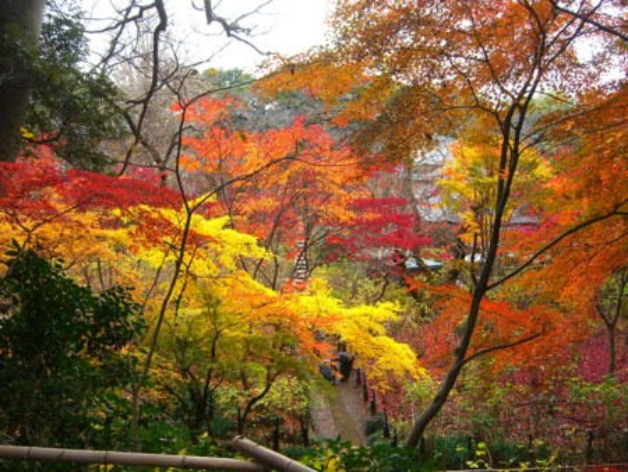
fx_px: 690
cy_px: 236
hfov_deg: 49.0
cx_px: 314
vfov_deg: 37.8
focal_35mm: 38
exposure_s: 1/125
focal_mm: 7.9
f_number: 2.8
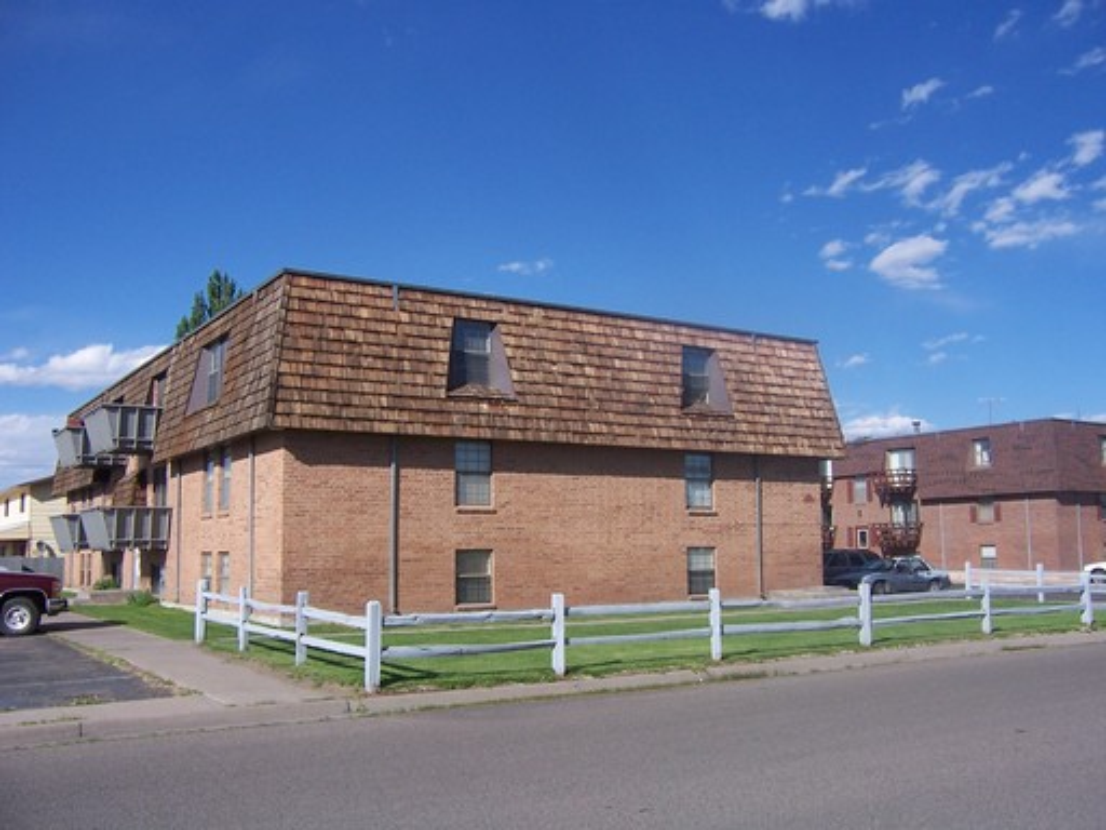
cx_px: 553
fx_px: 1054
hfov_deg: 55.4
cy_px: 415
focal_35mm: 33
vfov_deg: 42.9
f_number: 4
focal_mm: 5.5
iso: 80
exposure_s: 1/1000
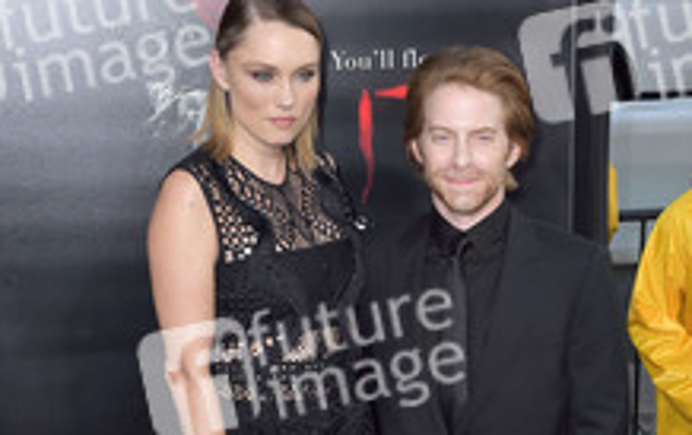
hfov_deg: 24.6
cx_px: 395
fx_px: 1587
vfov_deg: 15.1
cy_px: 524
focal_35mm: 84
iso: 640
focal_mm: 45
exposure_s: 1/250
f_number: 6.3
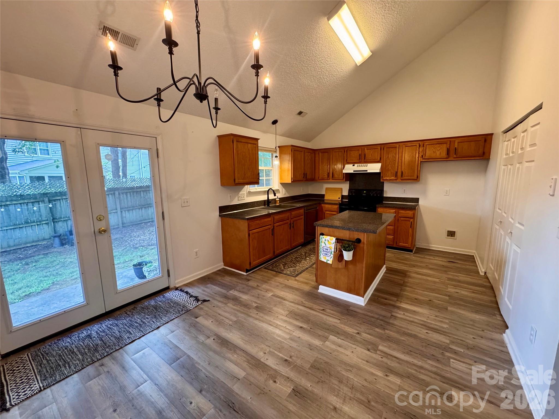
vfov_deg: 85.7
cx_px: 280
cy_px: 210
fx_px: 226
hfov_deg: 102.1
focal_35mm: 14
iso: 320
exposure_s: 1/60
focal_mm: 2.22
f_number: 2.2
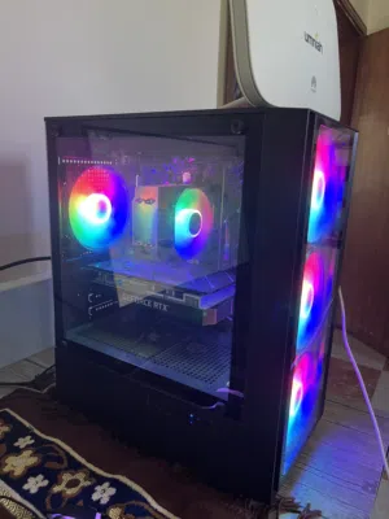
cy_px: 260
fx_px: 390
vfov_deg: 67.3
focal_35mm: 26
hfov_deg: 53.1
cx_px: 194
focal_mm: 5.1
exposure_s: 1/58
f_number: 1.6
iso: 500
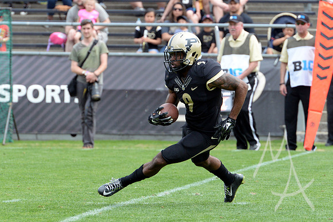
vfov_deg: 4.9
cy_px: 111
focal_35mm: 280
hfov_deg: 7.4
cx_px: 166
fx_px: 2590
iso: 1250
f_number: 7.1
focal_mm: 280
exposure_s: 1/1600
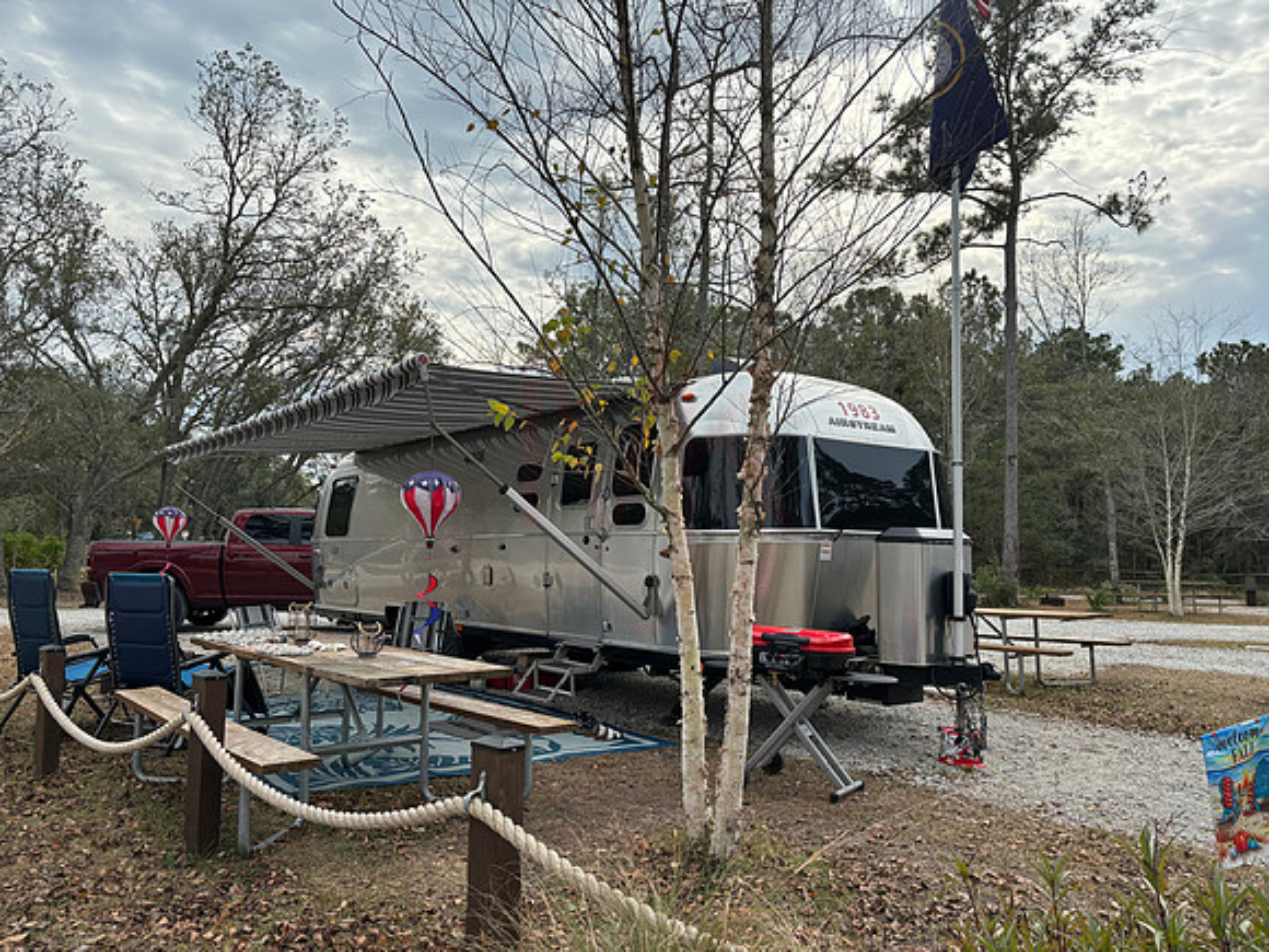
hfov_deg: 67.3
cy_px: 476
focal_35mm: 26
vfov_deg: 53.1
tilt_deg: +4.6
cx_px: 634
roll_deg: -1.3
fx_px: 953
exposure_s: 1/3106
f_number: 1.6
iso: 50
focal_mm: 5.96
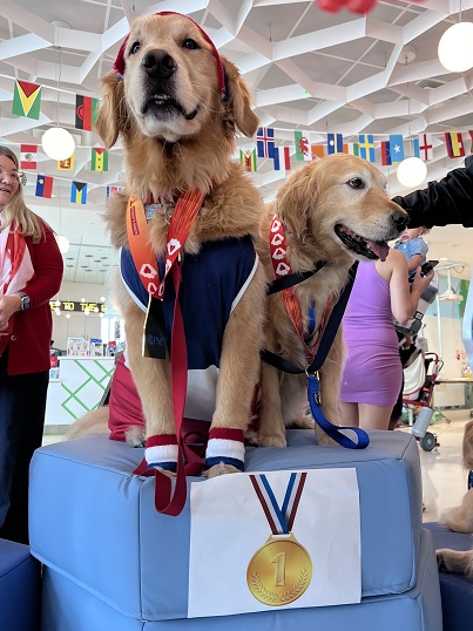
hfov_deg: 48.1
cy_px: 326
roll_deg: +1.1
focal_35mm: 29
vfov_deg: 61.7
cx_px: 259
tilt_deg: +6.6
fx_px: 529
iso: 125
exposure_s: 1/120
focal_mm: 5.7
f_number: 1.5
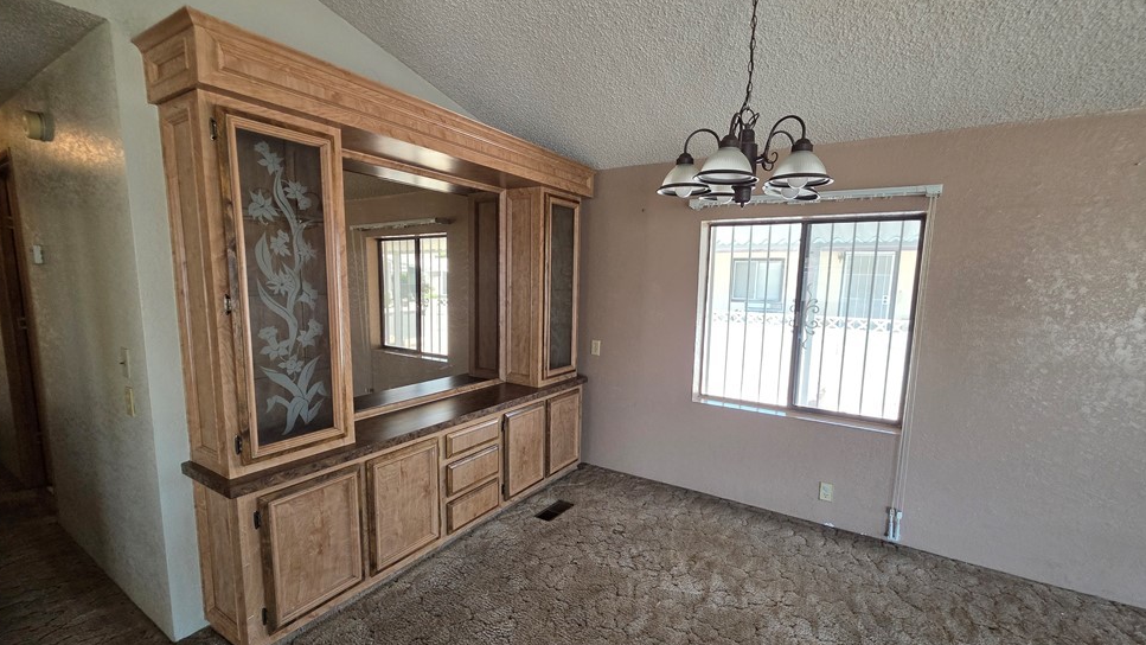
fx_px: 456
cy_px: 346
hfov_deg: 103.0
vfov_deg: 70.4
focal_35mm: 15
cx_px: 570
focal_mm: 2.2
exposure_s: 1/120
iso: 160
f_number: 1.9
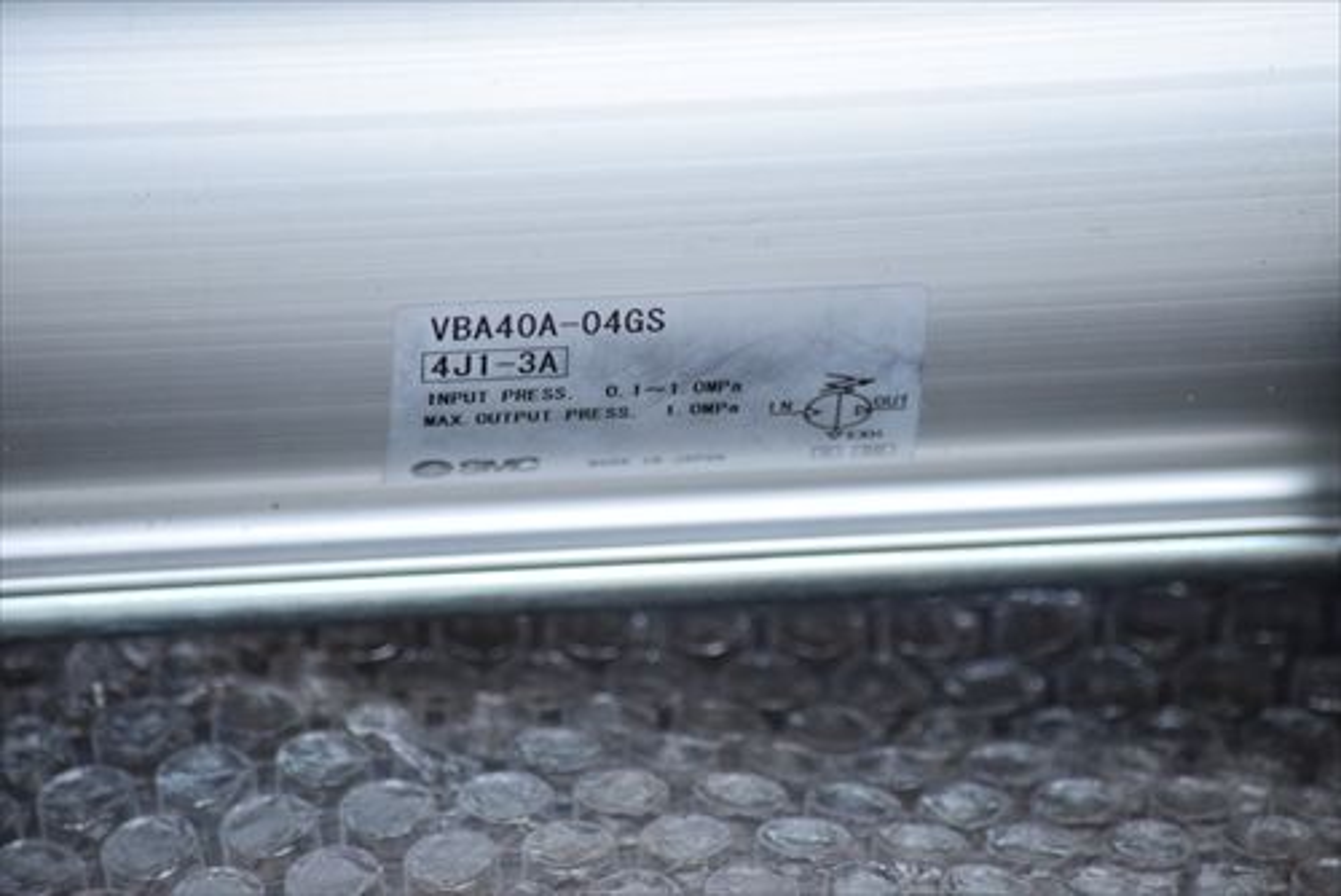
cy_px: 448
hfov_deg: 5.1
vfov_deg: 3.4
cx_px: 670
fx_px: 15094
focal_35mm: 405
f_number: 6.3
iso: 1250
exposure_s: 1/160
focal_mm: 270
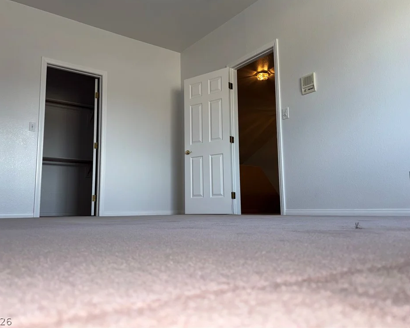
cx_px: 189
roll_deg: +0.2
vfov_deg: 51.5
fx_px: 340
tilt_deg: +8.5
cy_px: 159
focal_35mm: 28
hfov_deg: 62.1
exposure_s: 1/120
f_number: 1.6
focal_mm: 5.96
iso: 40
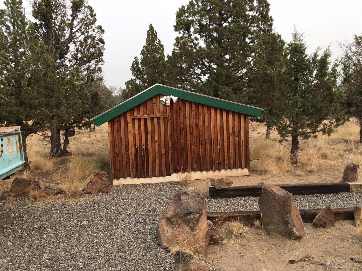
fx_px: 303
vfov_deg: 48.2
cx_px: 181
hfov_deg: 61.7
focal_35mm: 29
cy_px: 136
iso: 25
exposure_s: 1/587
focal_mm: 4.15
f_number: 2.2
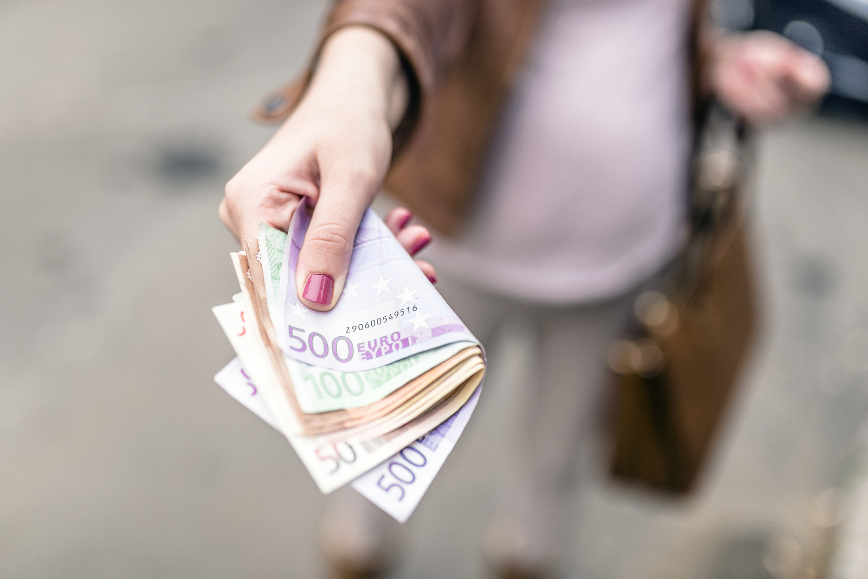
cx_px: 434
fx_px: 844
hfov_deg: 54.4
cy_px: 290
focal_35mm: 35
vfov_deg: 37.9
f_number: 1.8
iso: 200
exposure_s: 1/2000
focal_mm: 35
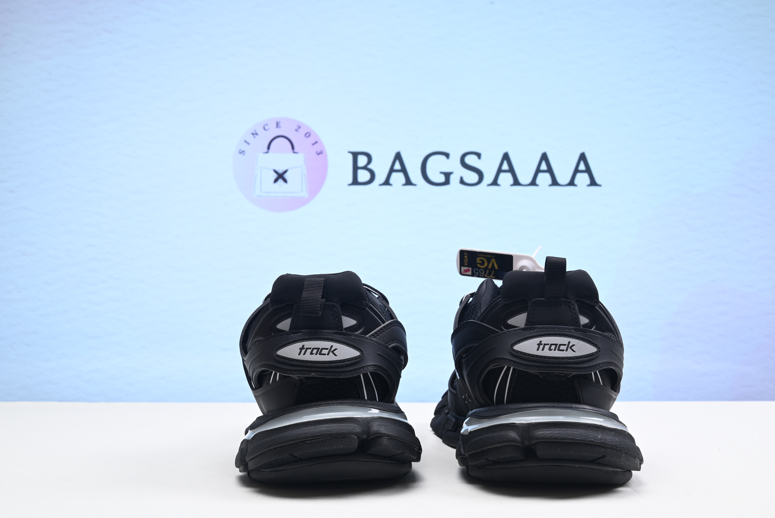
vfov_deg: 32.7
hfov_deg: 47.4
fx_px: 883
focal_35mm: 41
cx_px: 388
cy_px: 259
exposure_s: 1/2
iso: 100
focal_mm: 41
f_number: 16
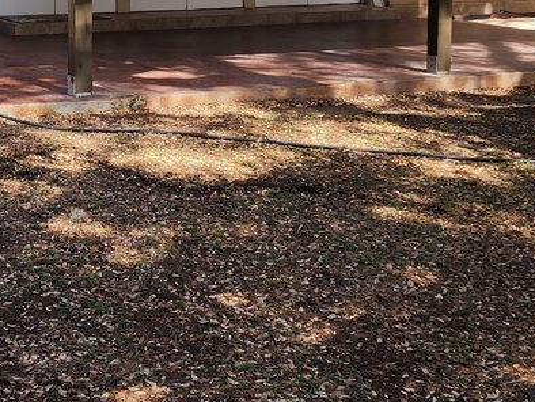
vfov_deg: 17.3
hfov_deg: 22.9
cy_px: 27
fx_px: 1299
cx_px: 98
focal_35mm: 84
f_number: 1.8
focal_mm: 6.4
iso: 12
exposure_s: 1/435
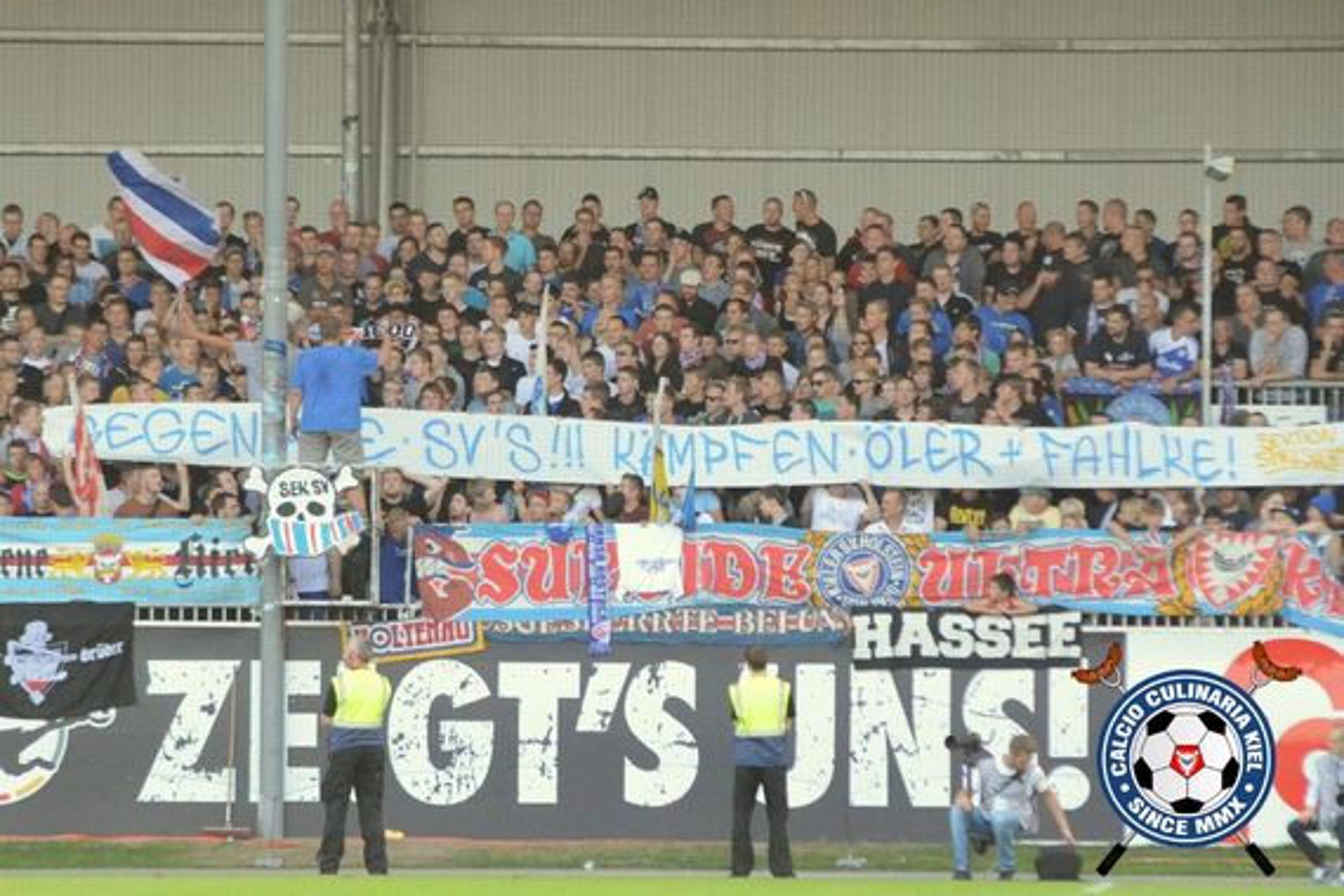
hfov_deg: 6.9
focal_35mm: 300
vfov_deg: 4.6
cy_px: 448
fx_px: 11199
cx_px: 672
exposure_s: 1/2500
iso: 5000
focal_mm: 200
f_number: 4
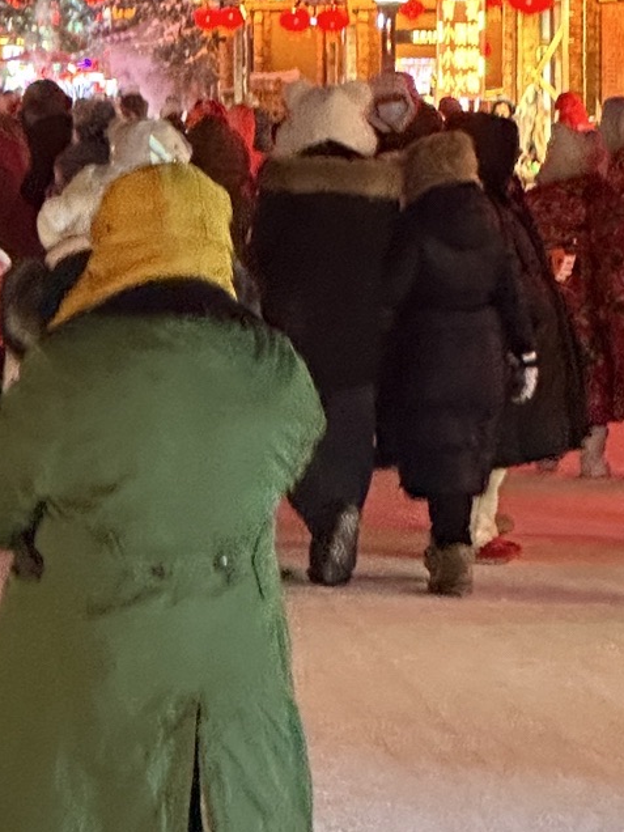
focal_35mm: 242
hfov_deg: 6.1
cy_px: 63
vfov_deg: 8.2
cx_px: 60
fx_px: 5817
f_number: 2.8
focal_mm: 9
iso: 640
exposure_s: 1/34
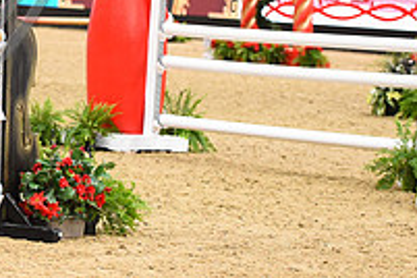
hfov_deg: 7.2
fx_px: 3278
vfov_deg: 4.8
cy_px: -120
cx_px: -170
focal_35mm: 283
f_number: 3.5
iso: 5000
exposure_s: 1/800
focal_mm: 98
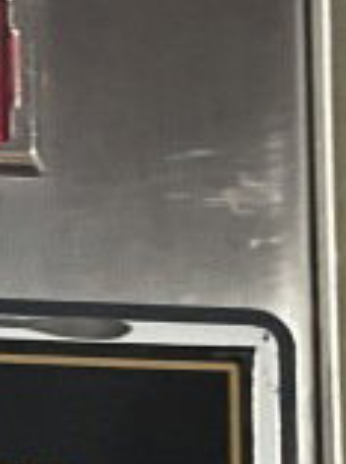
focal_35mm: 135
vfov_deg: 13.2
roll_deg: +1.9
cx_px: -30
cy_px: 844
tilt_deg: +10.8
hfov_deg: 10.8
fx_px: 1807
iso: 500
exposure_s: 1/57
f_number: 1.6
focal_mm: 4.2
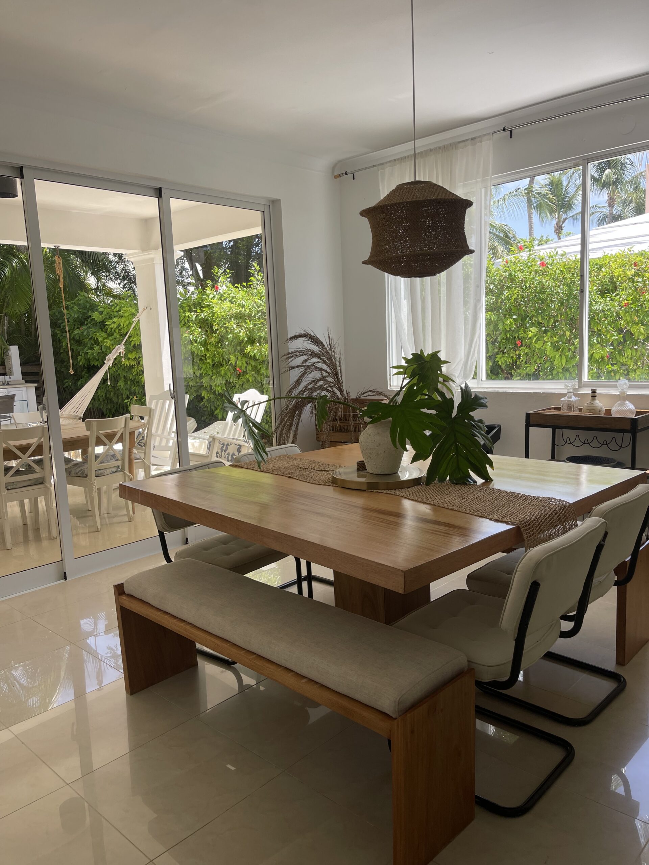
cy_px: 432
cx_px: 324
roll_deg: +2.9
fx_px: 625
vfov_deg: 69.4
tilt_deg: -7.9
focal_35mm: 25
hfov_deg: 54.9
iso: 32
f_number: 1.6
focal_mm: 5.1
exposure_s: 1/297
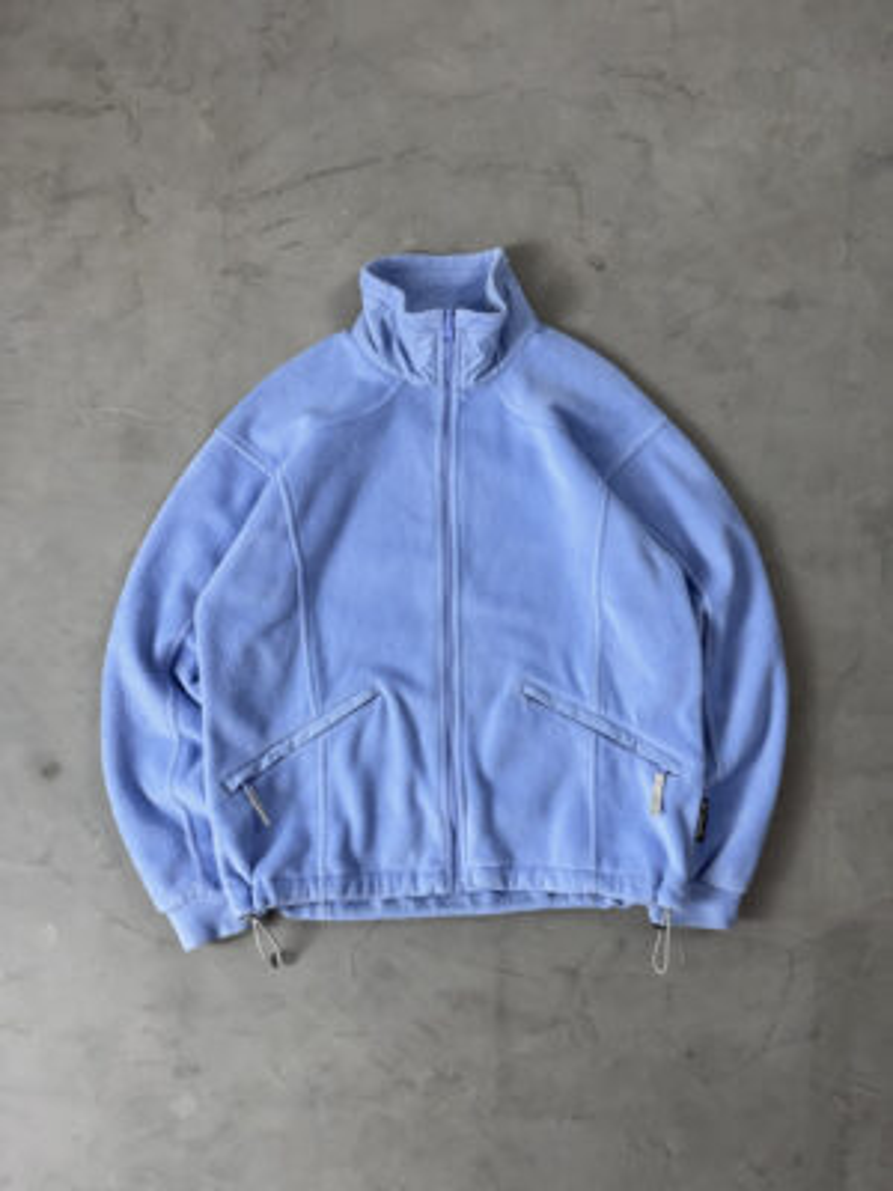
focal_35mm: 24
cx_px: 446
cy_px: 596
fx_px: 826
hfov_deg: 56.8
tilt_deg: -86.3
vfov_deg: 71.6
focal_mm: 6.76
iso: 200
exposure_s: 1/120
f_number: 1.78
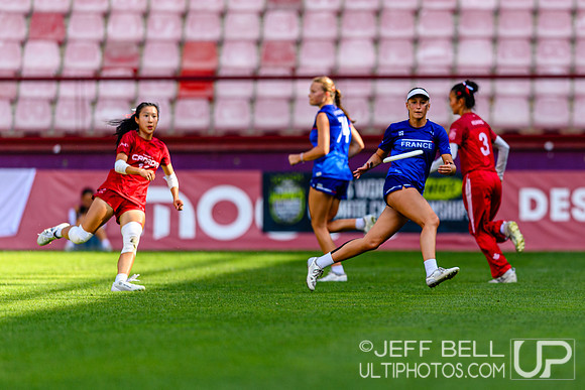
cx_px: 416
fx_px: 10157
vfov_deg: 2.2
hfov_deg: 3.3
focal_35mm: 625
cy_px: 205
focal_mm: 400
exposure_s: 1/1250
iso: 250
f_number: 3.2
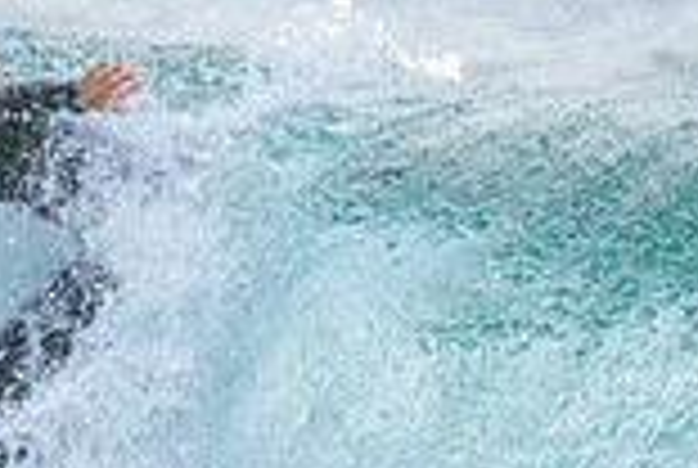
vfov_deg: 0.3
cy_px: 414
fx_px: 79763
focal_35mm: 4106
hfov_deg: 0.5
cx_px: -56
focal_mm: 800
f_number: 11
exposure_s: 1/2000
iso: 2200
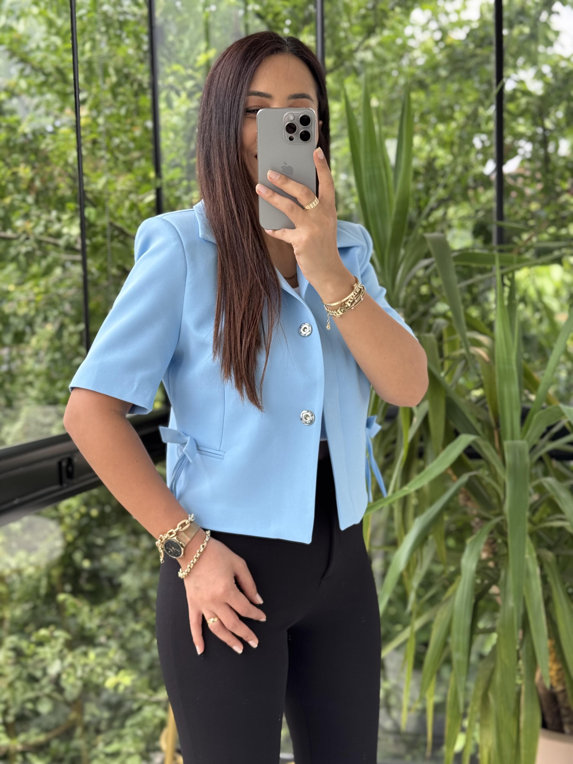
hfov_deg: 30.3
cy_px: 382
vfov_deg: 39.7
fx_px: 1059
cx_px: 286
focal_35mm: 48
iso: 64
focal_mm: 6.76
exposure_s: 1/239
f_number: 1.78
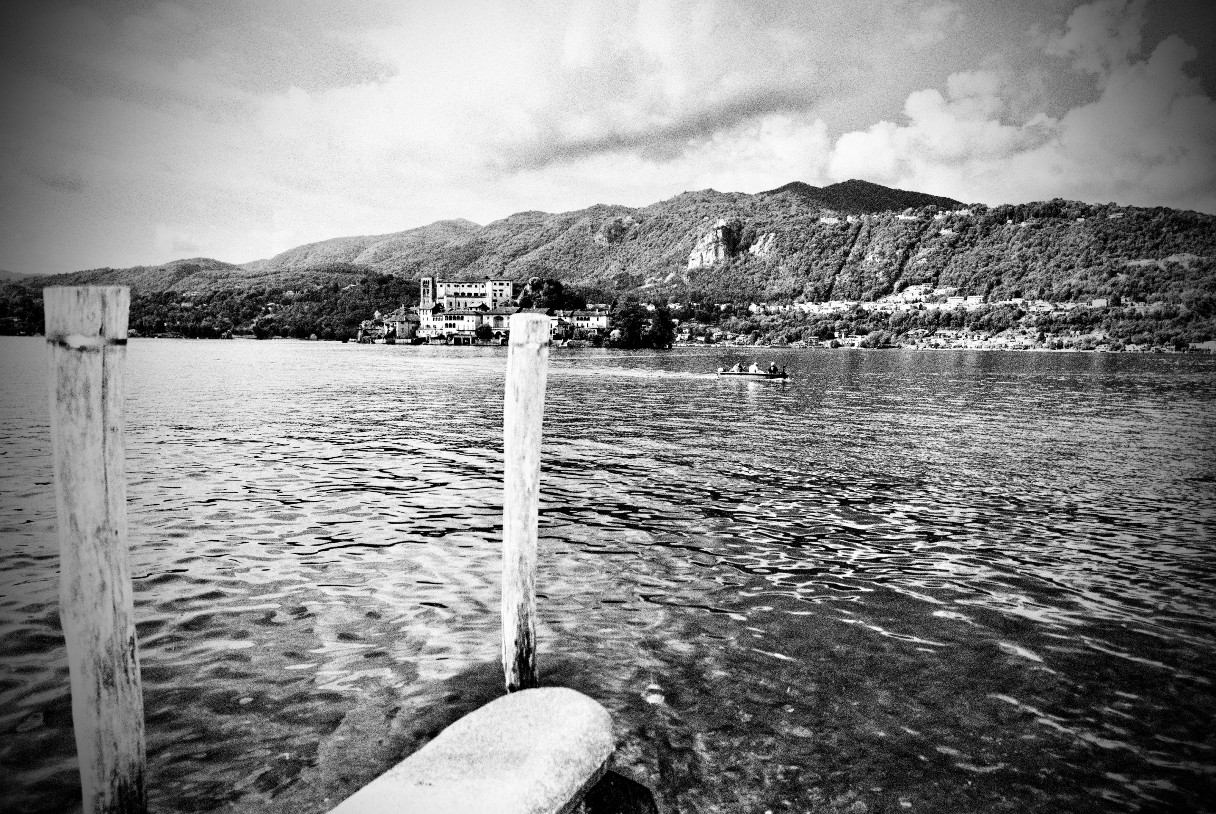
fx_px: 947
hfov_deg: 65.4
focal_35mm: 28
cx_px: 608
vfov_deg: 46.5
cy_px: 407
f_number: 1.7
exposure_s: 1/2000
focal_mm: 28
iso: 200
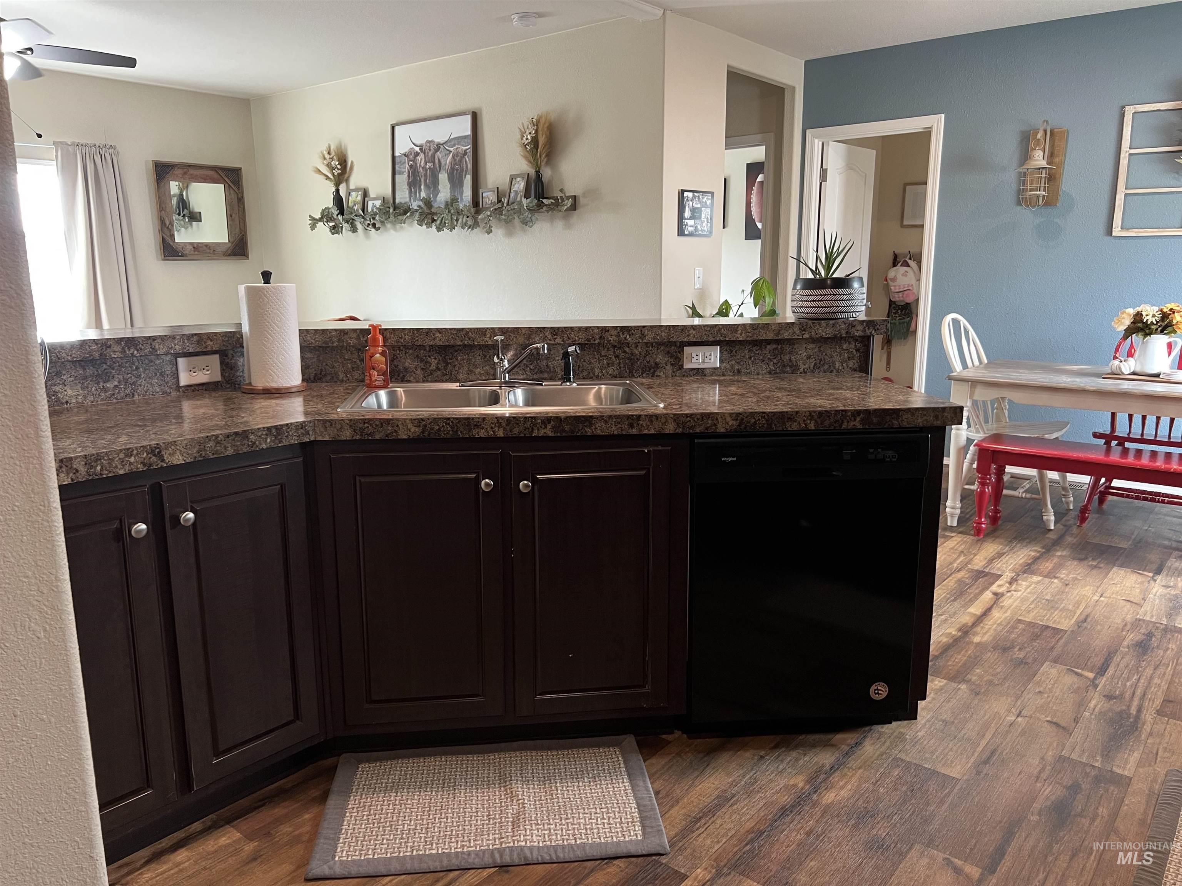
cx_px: 591
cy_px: 443
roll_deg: -0.1
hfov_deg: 67.3
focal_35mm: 26
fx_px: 888
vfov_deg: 53.1
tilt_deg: -12.7
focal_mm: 5.7
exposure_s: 1/60
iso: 250
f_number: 1.5
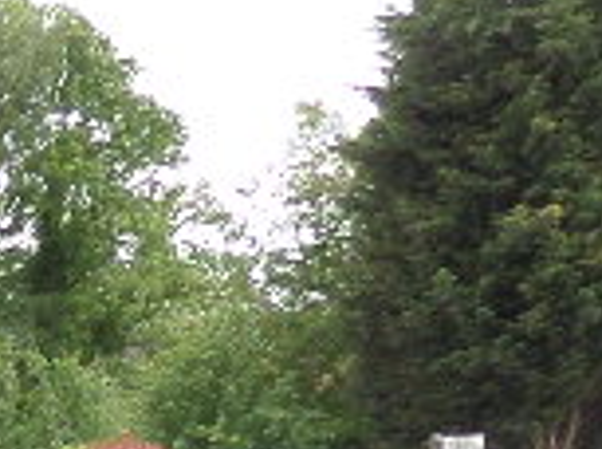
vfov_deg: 8.1
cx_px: -1263
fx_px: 2793
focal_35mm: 161
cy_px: 1272
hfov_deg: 9.4
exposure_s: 1/180
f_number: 3.1
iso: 80
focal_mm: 4.3
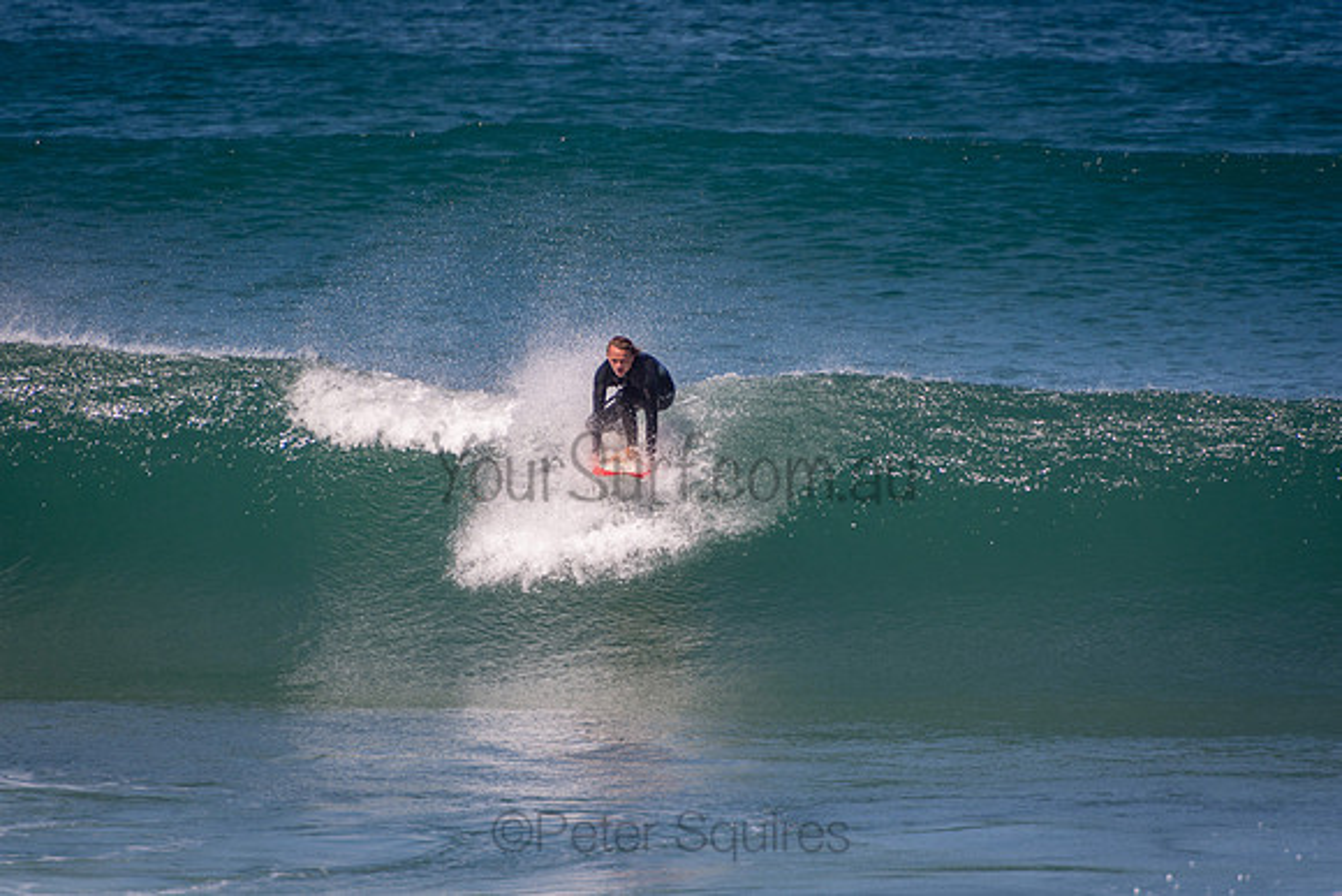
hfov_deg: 3.4
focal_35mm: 600
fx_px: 22371
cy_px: 448
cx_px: 671
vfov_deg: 2.3
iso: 200
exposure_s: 1/1250
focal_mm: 400
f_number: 5.6
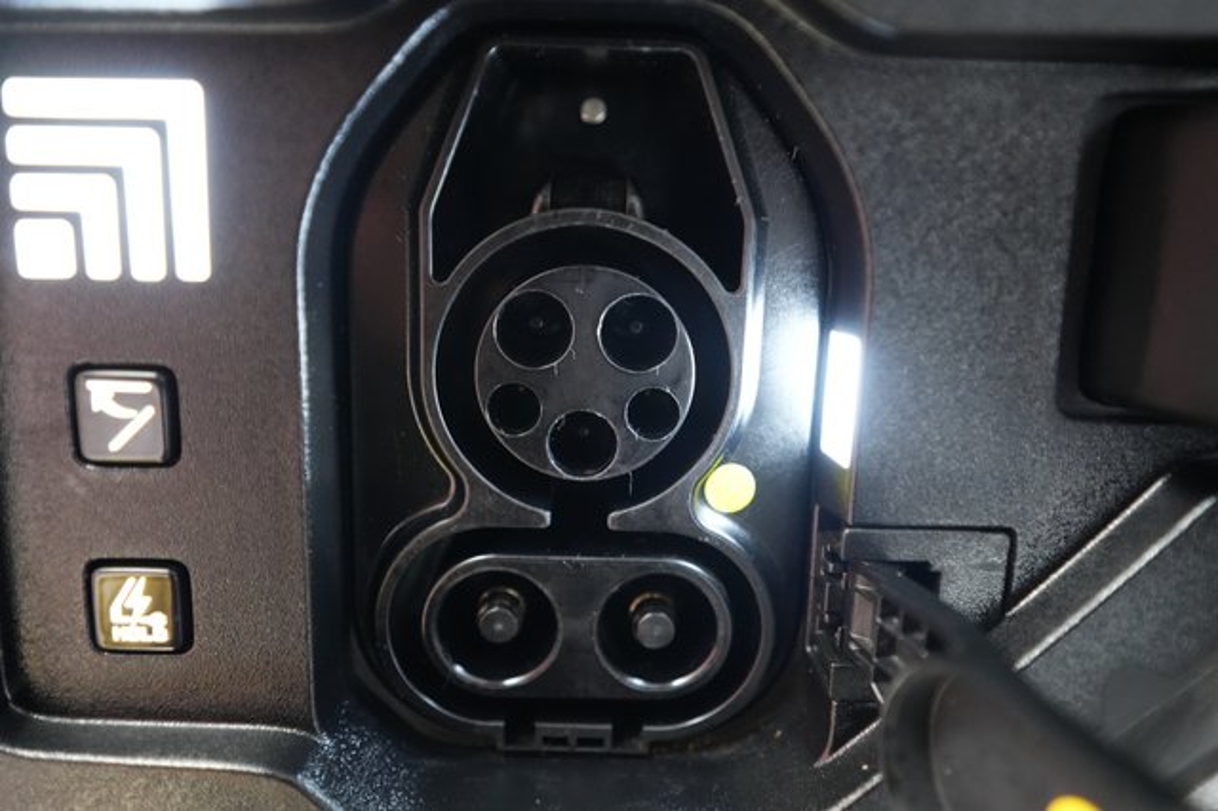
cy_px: 406
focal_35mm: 25
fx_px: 845
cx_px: 609
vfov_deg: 51.2
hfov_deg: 71.5
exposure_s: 1/60
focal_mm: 25
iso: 6400
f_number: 2.8
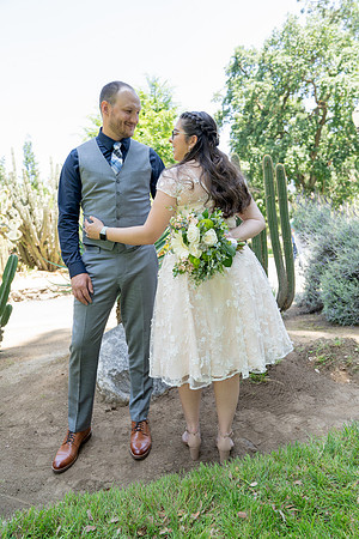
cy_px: 270
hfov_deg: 49.6
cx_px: 180
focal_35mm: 26
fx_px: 389
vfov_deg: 69.4
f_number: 3.5
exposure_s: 1/250
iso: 250
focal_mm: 26
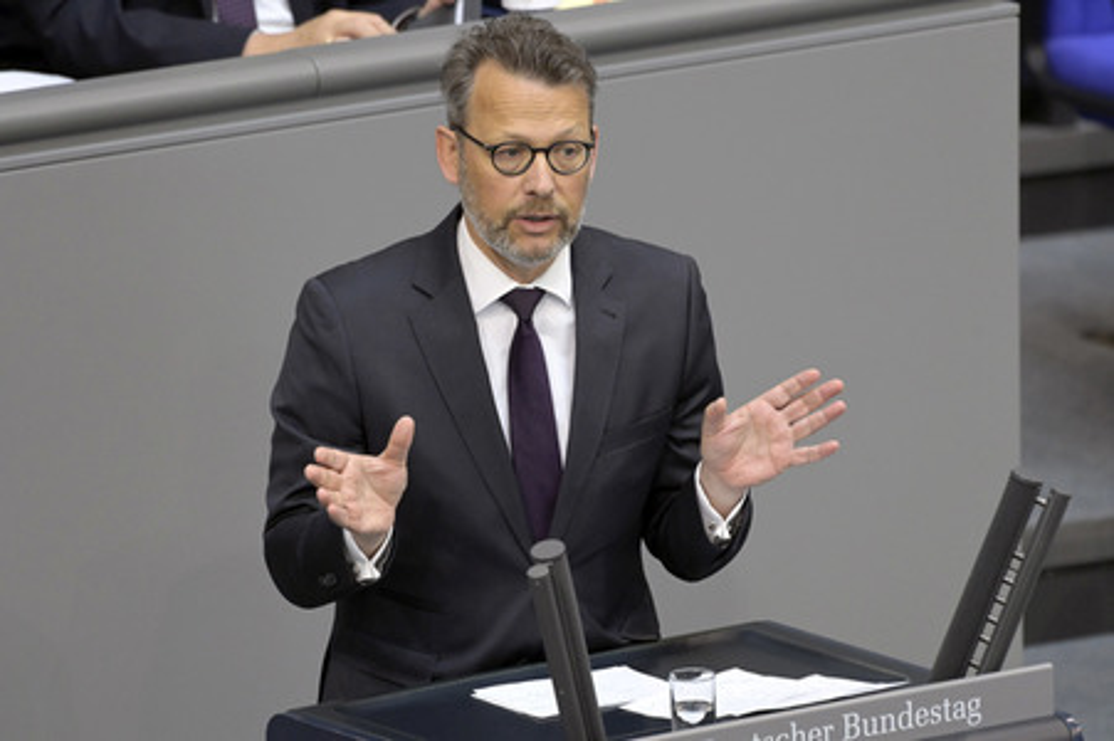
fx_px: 12059
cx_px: 557
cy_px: 370
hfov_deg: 5.3
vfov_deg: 3.5
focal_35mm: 390
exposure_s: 1/400
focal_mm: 390
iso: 8000
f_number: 5.6
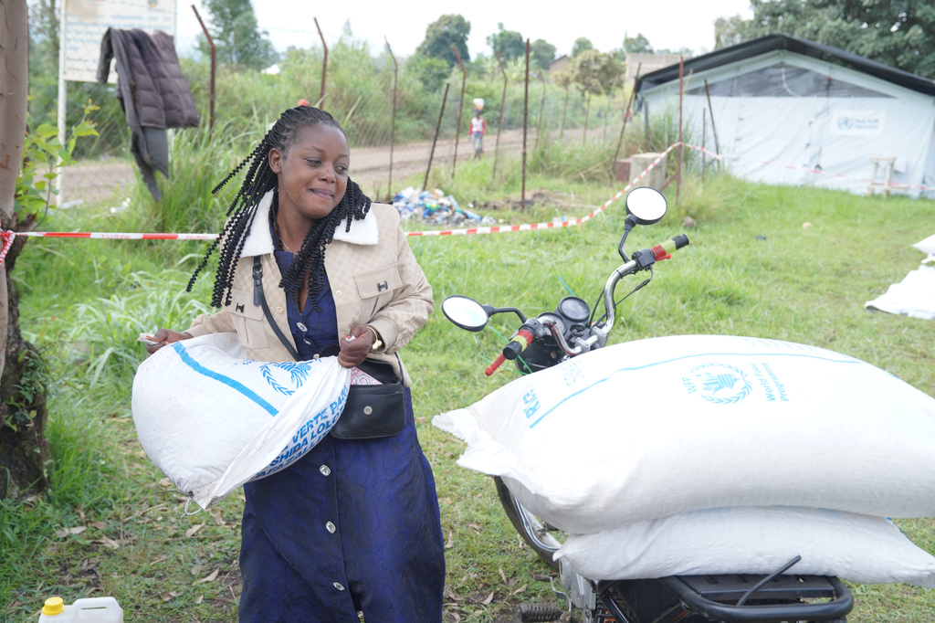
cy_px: 312
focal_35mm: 36
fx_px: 935
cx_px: 468
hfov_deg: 53.1
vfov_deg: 36.8
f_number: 4.5
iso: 500
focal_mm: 36
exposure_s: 1/640
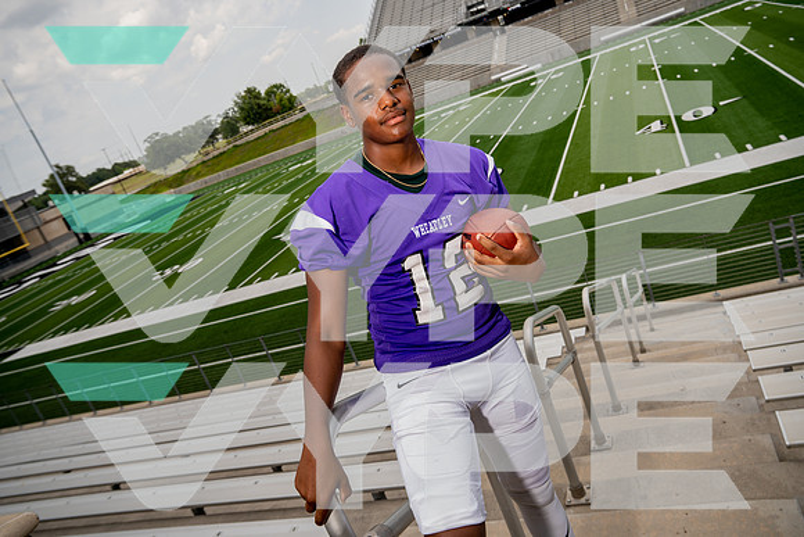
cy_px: 268
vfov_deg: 45.0
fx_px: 648
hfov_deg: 63.6
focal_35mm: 29
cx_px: 402
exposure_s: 1/250
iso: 100
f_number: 6.3
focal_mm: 29
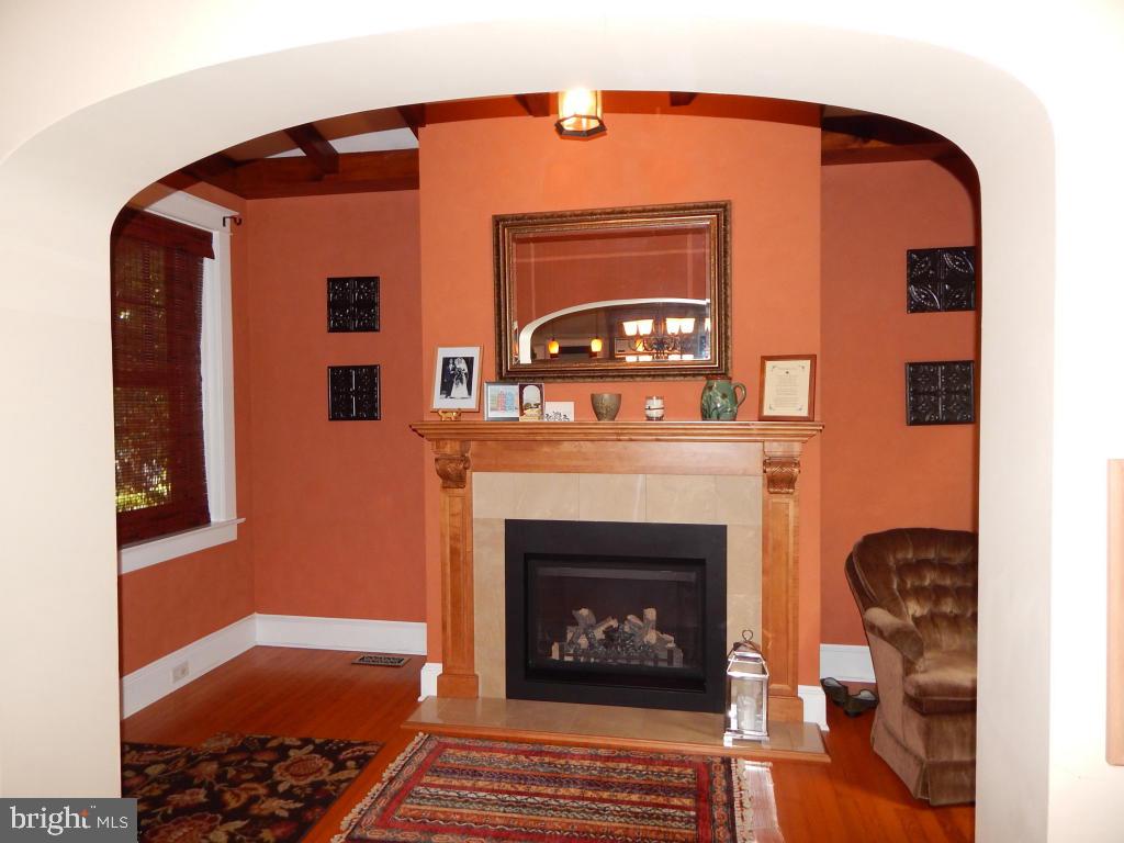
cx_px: 562
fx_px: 747
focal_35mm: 23
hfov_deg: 73.9
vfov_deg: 58.9
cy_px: 422
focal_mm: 4
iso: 200
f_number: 3
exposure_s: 1/30
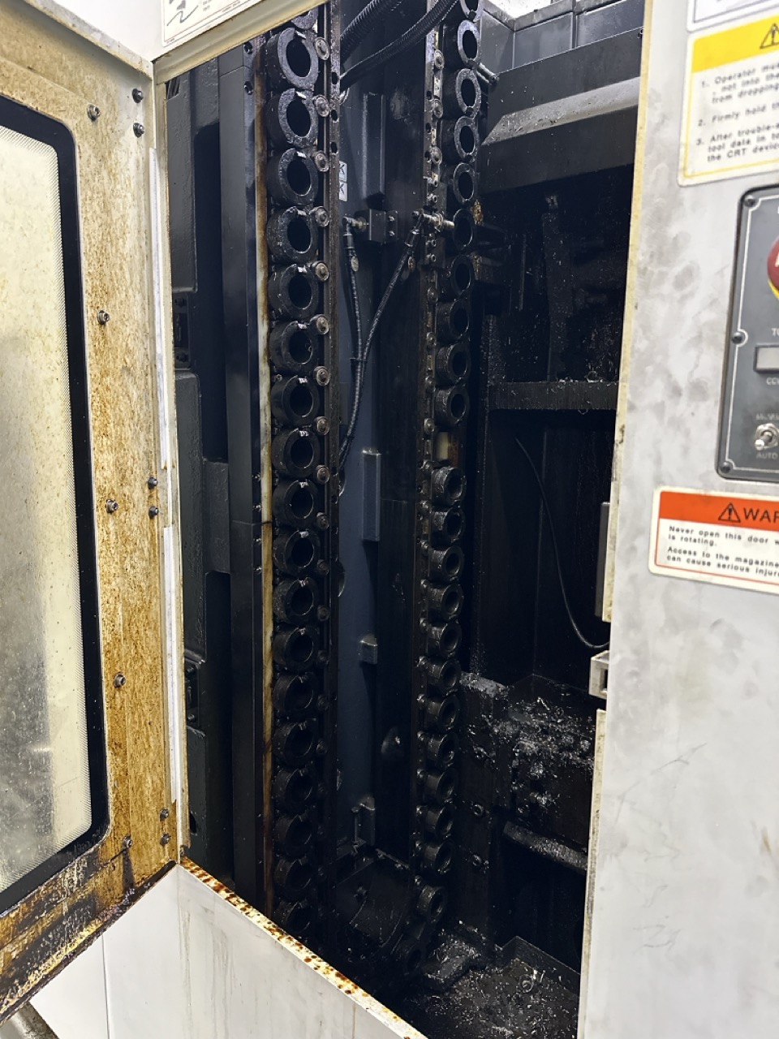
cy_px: 520
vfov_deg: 71.6
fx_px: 720
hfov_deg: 56.8
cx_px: 390
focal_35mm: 24
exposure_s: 1/60
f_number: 1.78
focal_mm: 6.86
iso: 800
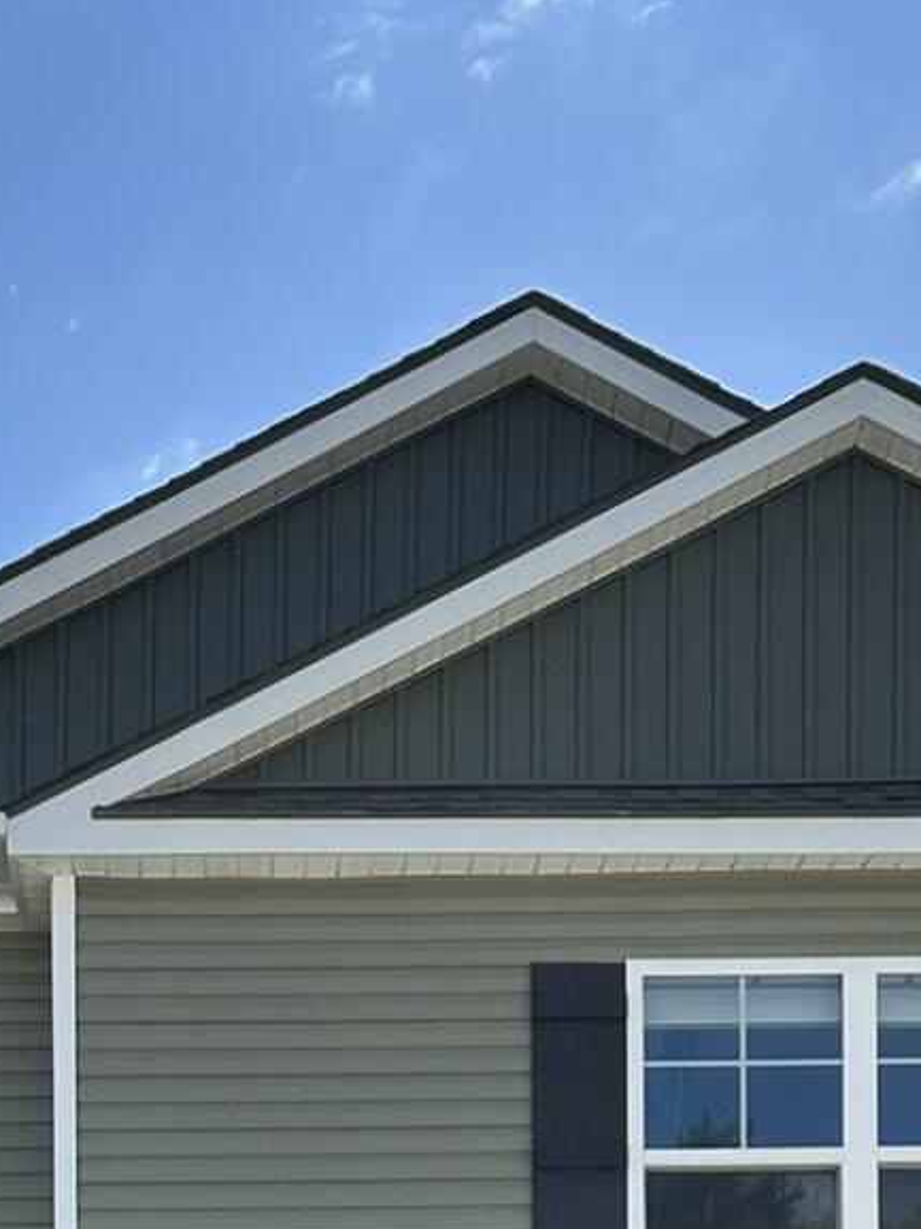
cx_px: 253
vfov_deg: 18.1
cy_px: 2088
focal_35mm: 90
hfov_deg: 16.3
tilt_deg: -0.8
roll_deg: +0.2
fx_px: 3195
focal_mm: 5.7
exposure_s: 1/4115
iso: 50
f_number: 1.5
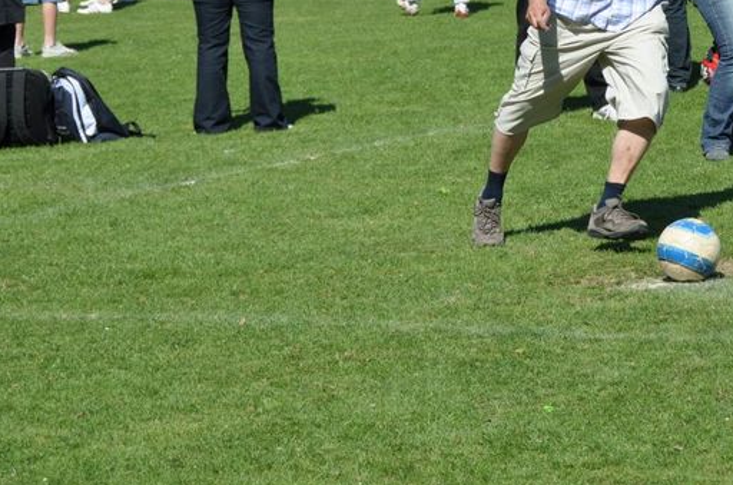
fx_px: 3352
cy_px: 5
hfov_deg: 12.4
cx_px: 697
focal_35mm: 165
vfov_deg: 8.2
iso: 200
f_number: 4.8
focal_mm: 55
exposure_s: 1/1600
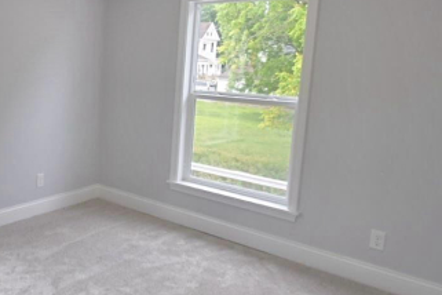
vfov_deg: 37.8
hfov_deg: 47.8
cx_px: 30
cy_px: 131
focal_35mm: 35
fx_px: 430
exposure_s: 1/125
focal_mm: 10
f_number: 4.5
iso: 200
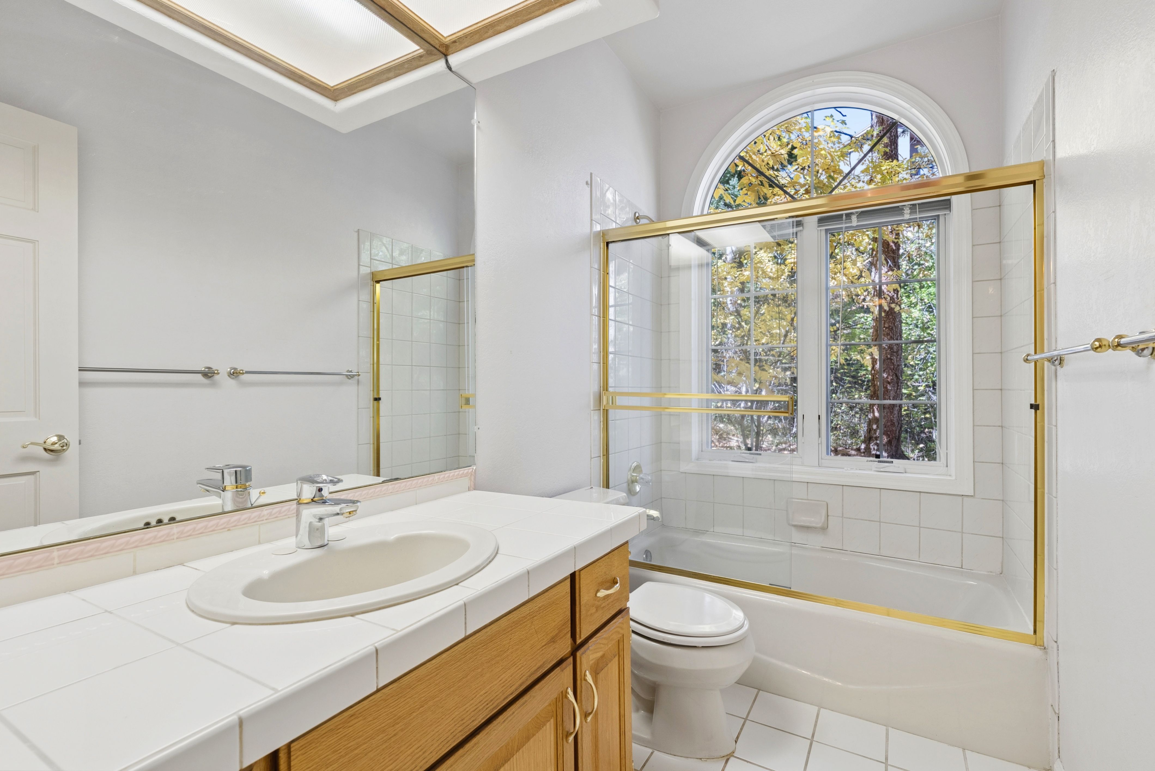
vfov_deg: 73.8
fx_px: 514
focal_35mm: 16
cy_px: 386
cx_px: 578
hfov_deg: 96.7
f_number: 8
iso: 500
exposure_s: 1/30
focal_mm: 16
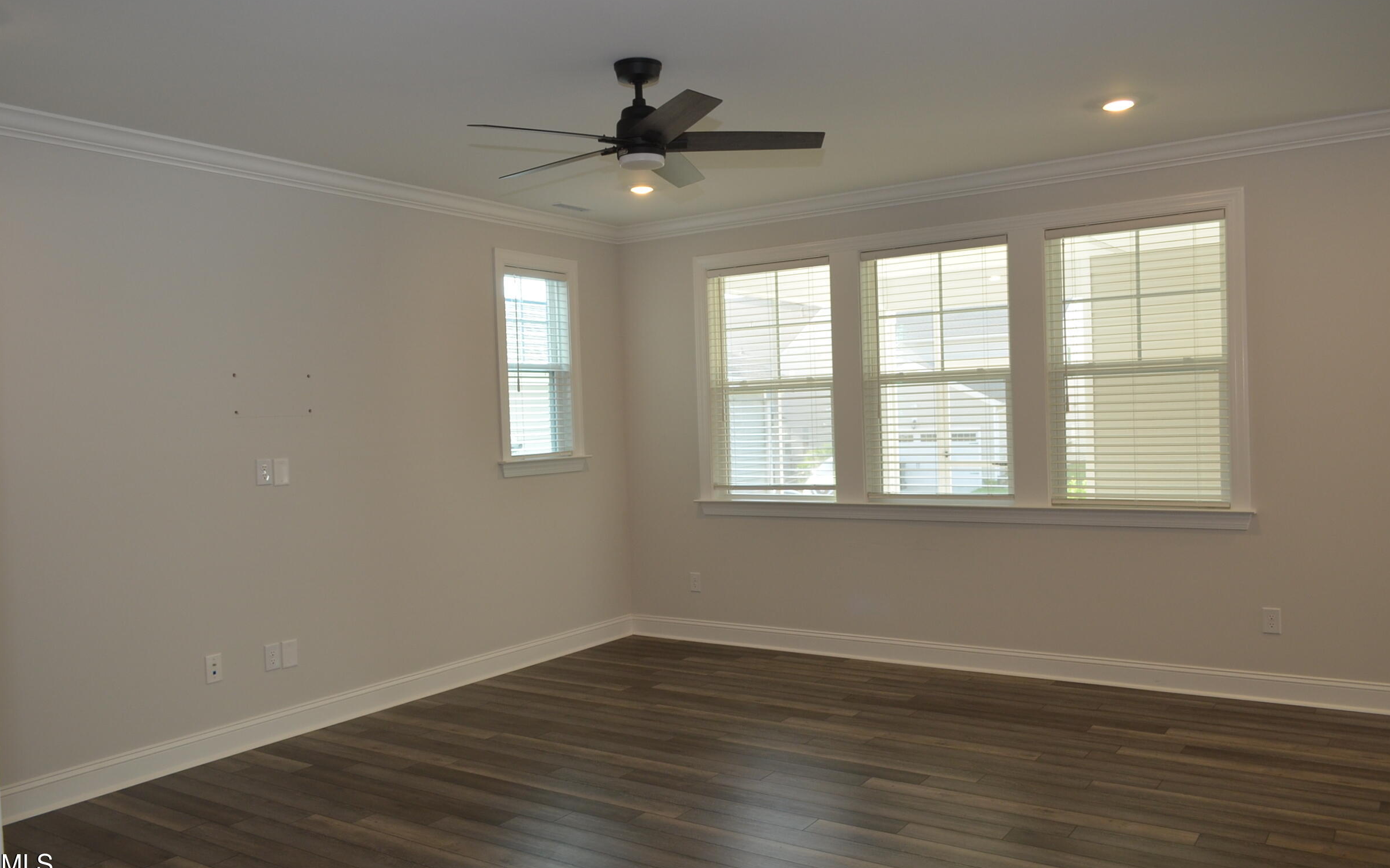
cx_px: 687
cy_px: 437
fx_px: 1061
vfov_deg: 44.5
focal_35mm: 28
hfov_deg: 66.5
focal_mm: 18
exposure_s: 1/100
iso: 400
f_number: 5
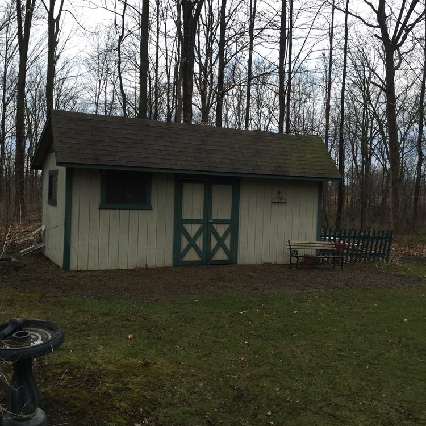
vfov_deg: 47.2
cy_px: 208
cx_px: 192
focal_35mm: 35
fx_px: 487
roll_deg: -1.7
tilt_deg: -2.1
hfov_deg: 47.2
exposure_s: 1/942
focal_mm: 4.15
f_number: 2.2
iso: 32
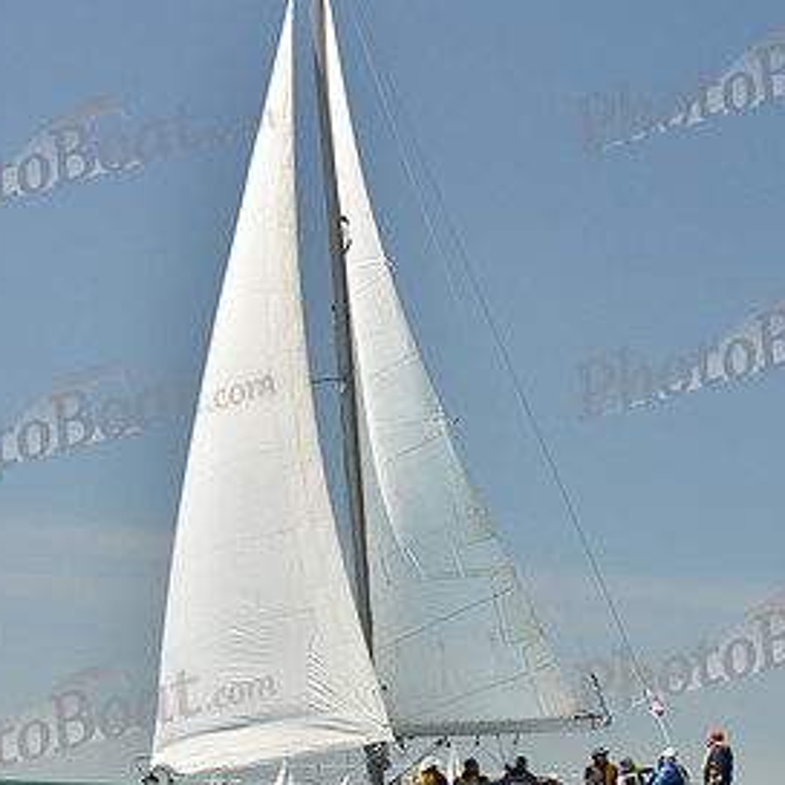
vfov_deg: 13.7
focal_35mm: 127
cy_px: 537
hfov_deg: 13.7
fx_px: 3258
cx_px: 426
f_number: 4.5
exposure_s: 1/800
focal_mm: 70
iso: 250
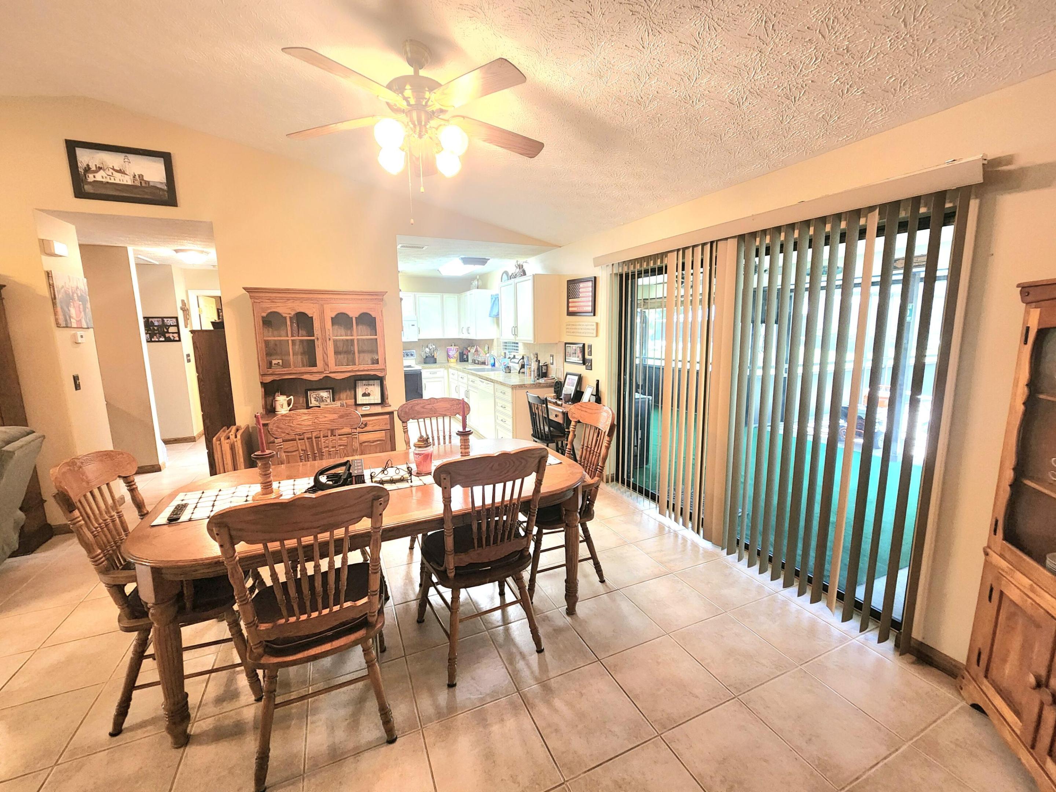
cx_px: 528
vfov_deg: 89.9
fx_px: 397
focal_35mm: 13
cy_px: 396
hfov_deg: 106.2
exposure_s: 1/40
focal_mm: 2.2
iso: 320
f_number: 2.2
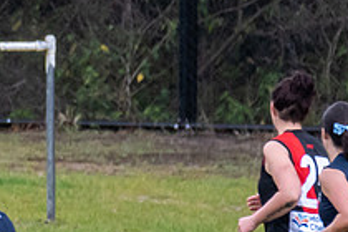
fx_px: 26533
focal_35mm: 2745
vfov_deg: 0.5
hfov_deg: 0.8
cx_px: -305
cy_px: 207
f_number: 7.1
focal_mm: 420
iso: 1250
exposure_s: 1/2000
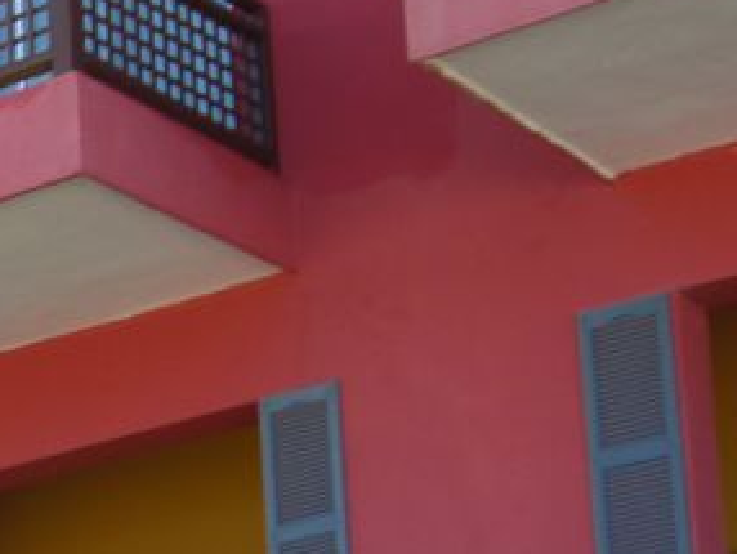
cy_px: 624
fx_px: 2898
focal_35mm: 136
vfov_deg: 10.8
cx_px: -417
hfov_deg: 13.5
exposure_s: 1/200
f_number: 2.7
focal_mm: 6.2
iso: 64
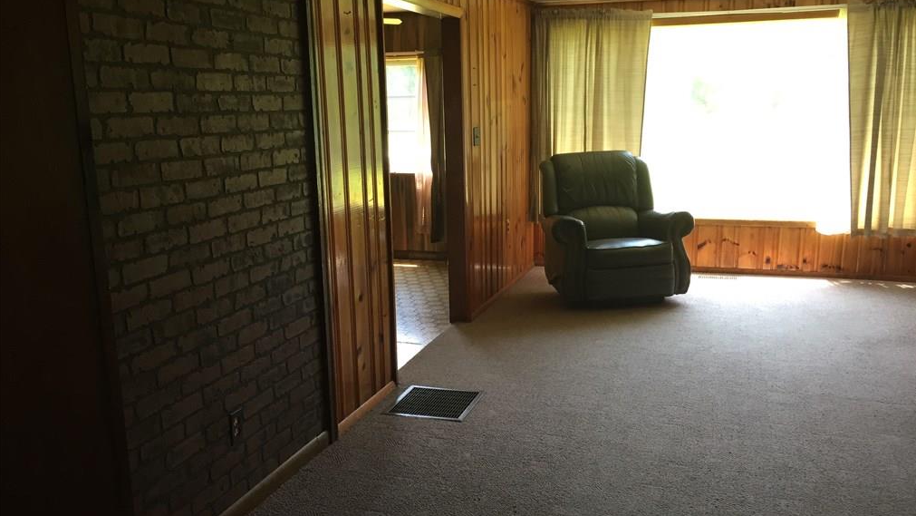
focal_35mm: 32
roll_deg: -0.3
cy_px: 265
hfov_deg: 61.0
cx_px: 458
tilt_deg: -11.6
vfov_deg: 36.7
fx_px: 777
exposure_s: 1/30
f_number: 2.2
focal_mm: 4.15
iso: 32
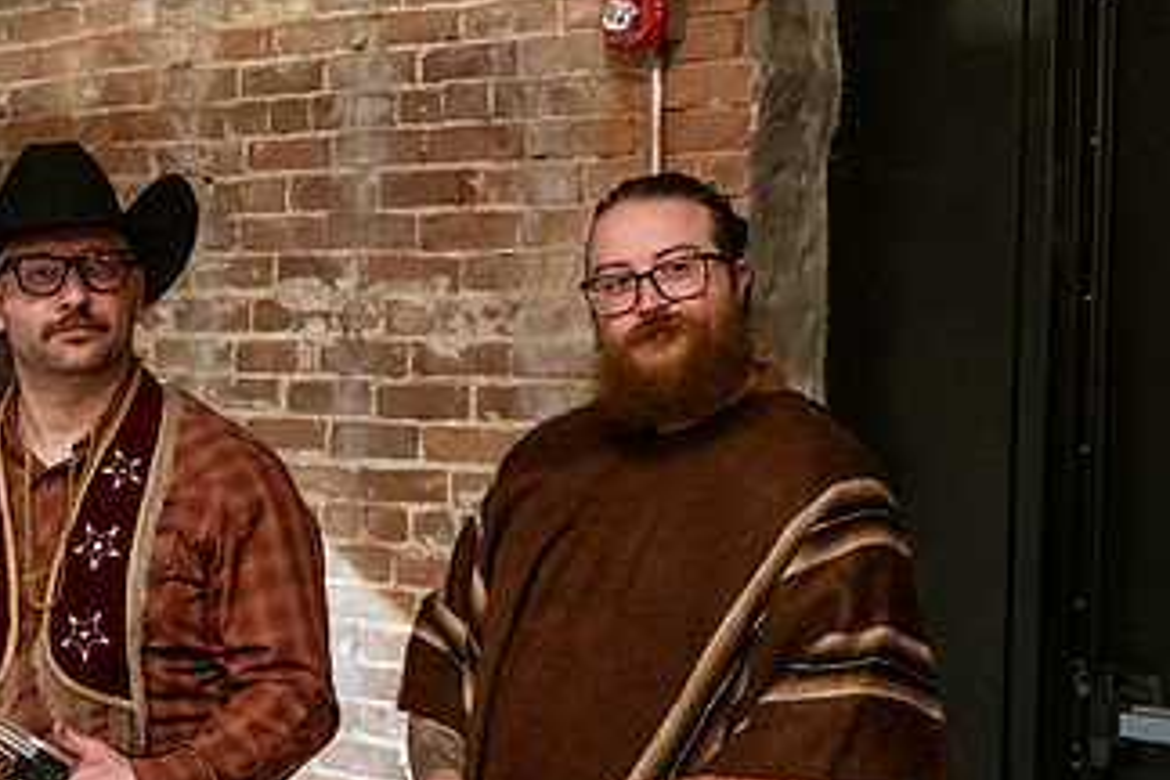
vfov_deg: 15.9
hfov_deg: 23.2
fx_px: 2795
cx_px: 202
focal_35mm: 86
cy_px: 478
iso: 6400
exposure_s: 1/40
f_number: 5.3
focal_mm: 48
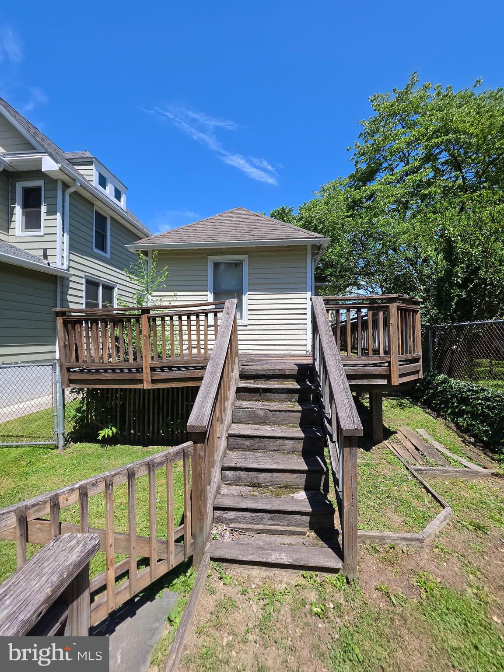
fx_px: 252
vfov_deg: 106.2
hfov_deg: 89.9
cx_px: 252
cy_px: 336
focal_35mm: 13
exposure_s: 1/579
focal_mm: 2.2
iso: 16
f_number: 1.9
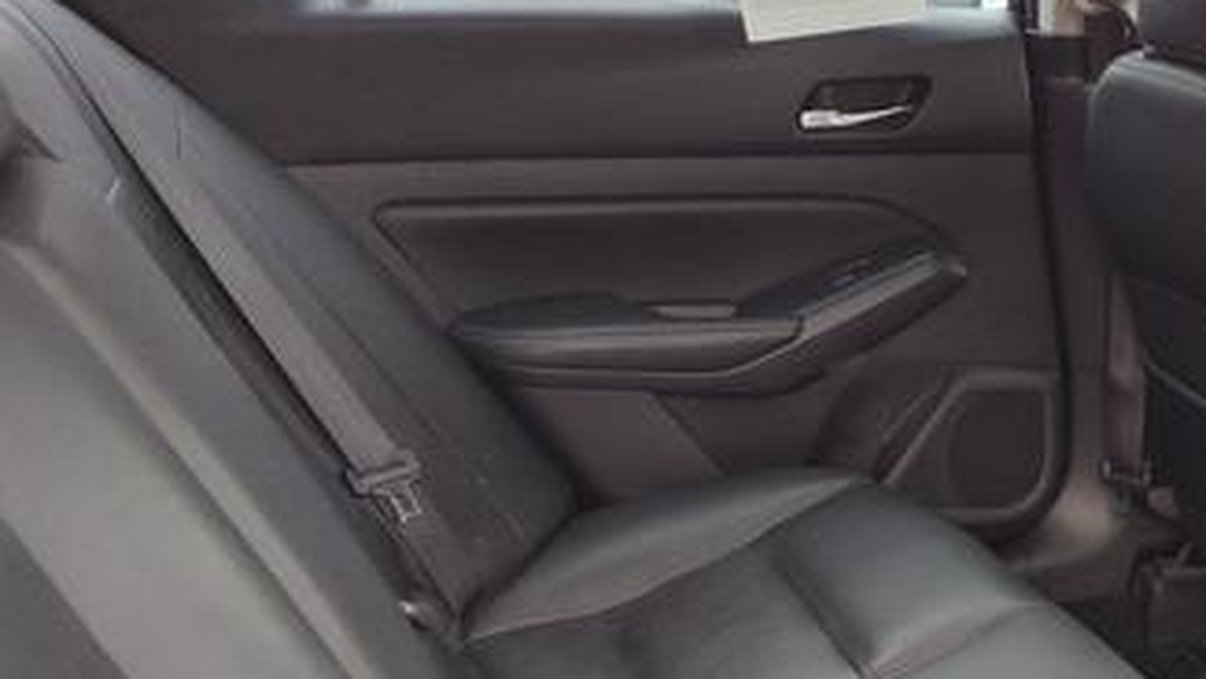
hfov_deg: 38.8
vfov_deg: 24.2
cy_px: 513
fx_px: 1567
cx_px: 1114
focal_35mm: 49
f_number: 1.88
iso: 506
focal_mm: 5.56
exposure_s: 1/60
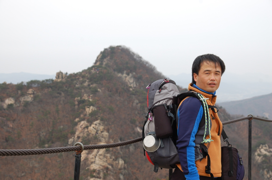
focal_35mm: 60
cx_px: 136
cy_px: 90
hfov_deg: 33.5
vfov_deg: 22.5
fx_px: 453
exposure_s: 1/160
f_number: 6.3
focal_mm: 40
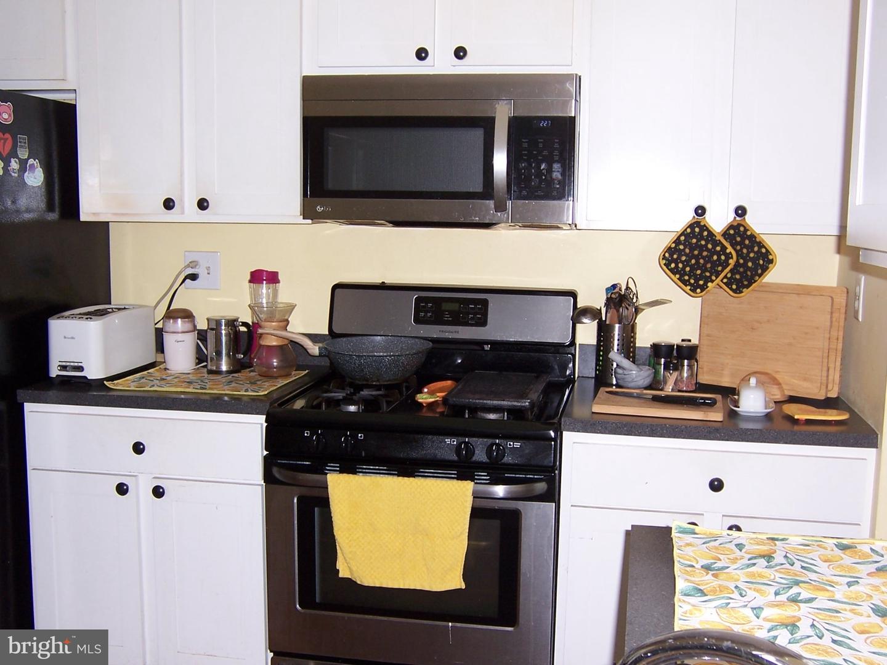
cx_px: 444
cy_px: 332
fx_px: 1025
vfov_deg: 36.0
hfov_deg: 46.8
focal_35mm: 40
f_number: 3.4
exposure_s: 1/60
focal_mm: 6.7
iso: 80
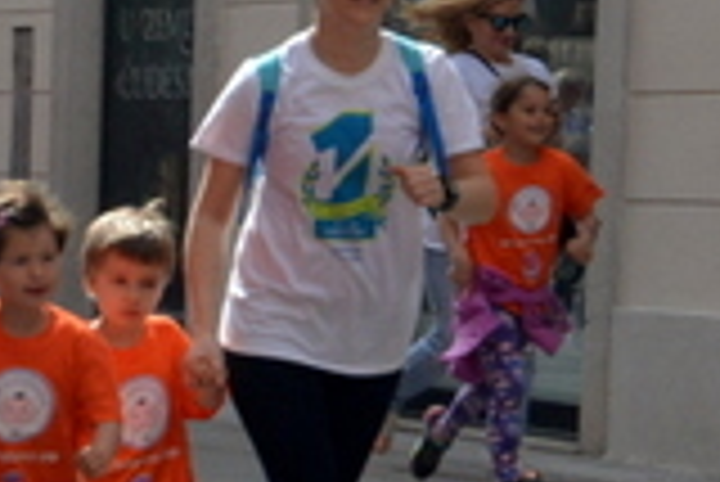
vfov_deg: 9.2
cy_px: 320
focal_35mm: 150
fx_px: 3003
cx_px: -1008
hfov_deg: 11.4
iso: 400
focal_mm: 20
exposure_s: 1/1500
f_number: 6.7
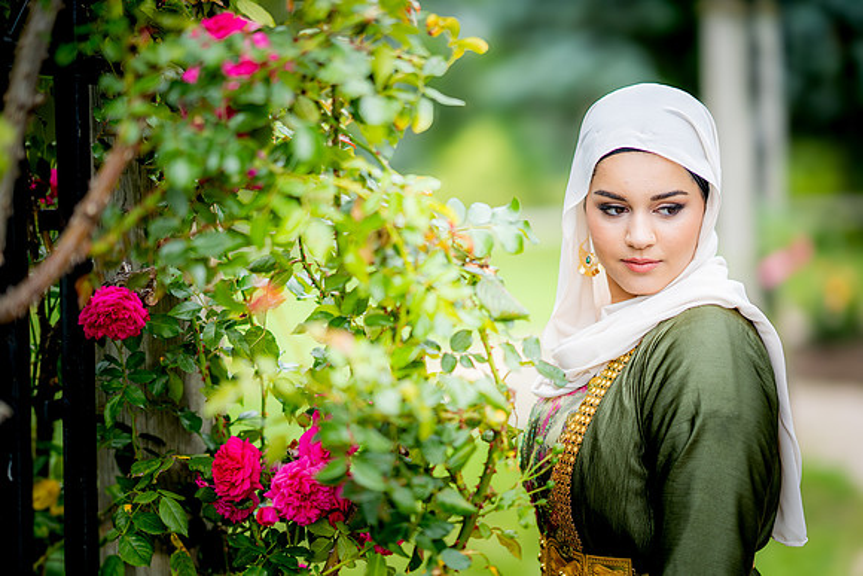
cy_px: 288
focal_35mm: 85
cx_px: 432
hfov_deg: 23.9
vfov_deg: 16.1
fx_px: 2038
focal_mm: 85
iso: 100
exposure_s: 1/2000
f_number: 1.4
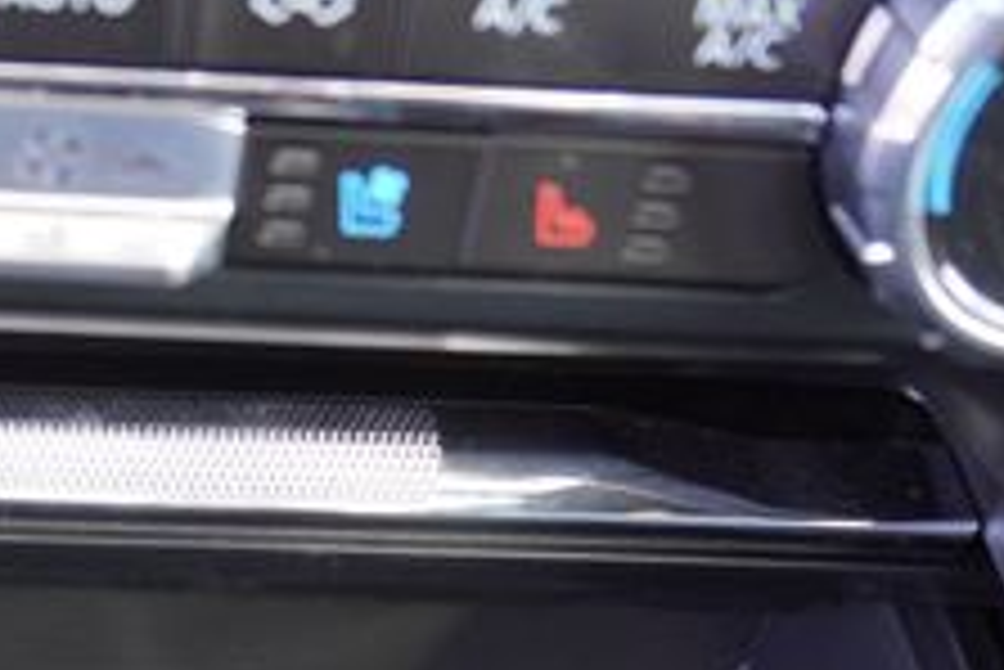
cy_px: 850
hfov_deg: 27.8
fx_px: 1926
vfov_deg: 18.5
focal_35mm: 69
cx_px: 50
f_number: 4
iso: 800
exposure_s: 1/60
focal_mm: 16
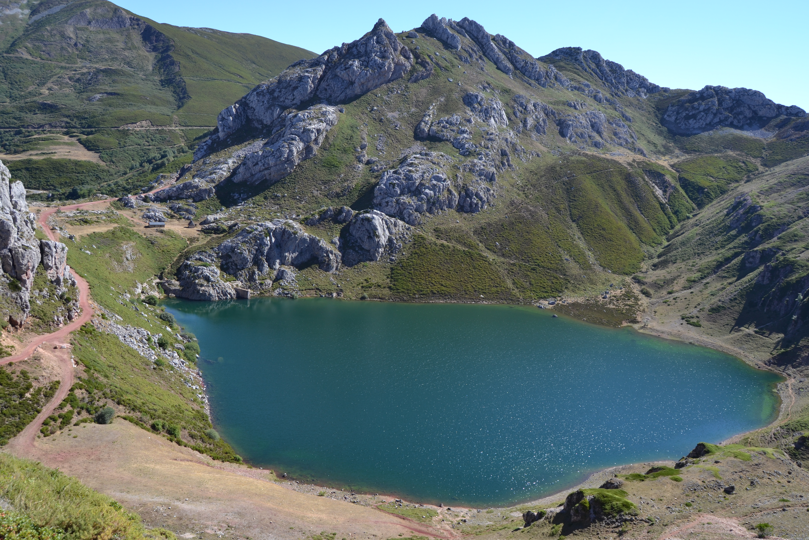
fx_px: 607
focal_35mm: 27
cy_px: 270
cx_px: 404
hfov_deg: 67.4
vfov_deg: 47.9
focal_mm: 18
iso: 100
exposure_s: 1/200
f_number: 7.1
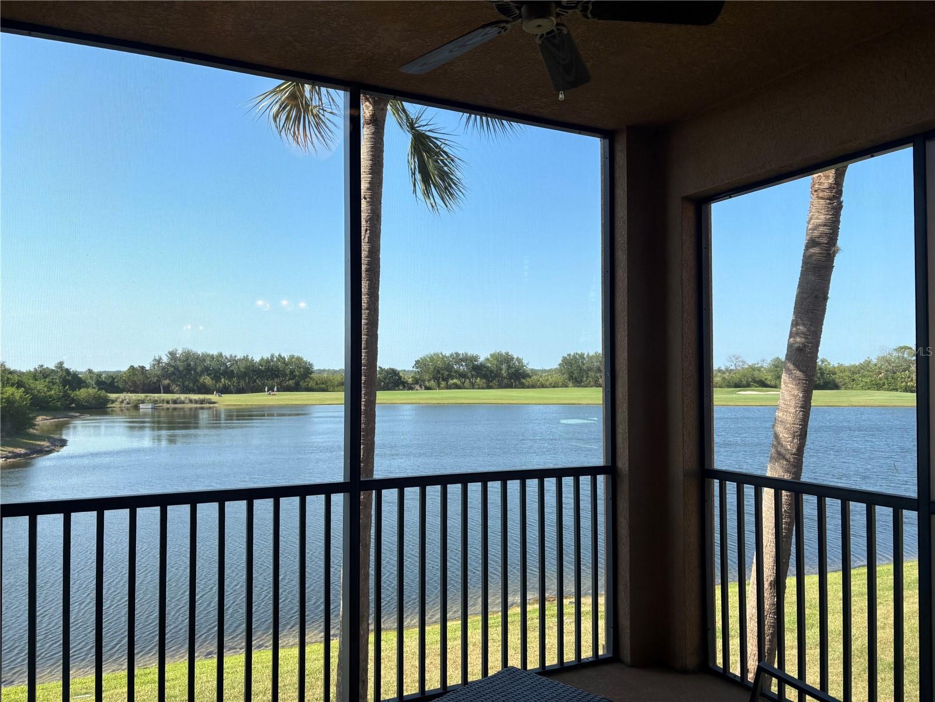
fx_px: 702
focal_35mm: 26
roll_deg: -0.2
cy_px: 351
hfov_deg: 67.3
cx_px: 468
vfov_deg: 53.1
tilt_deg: -0.1
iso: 50
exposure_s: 1/988
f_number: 1.6
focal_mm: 5.96
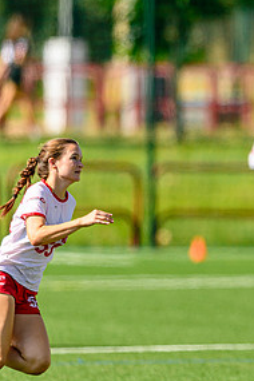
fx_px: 10371
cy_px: 169
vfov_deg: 2.1
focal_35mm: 980
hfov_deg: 1.4
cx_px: 364
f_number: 3.2
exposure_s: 1/1600
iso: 100
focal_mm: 400
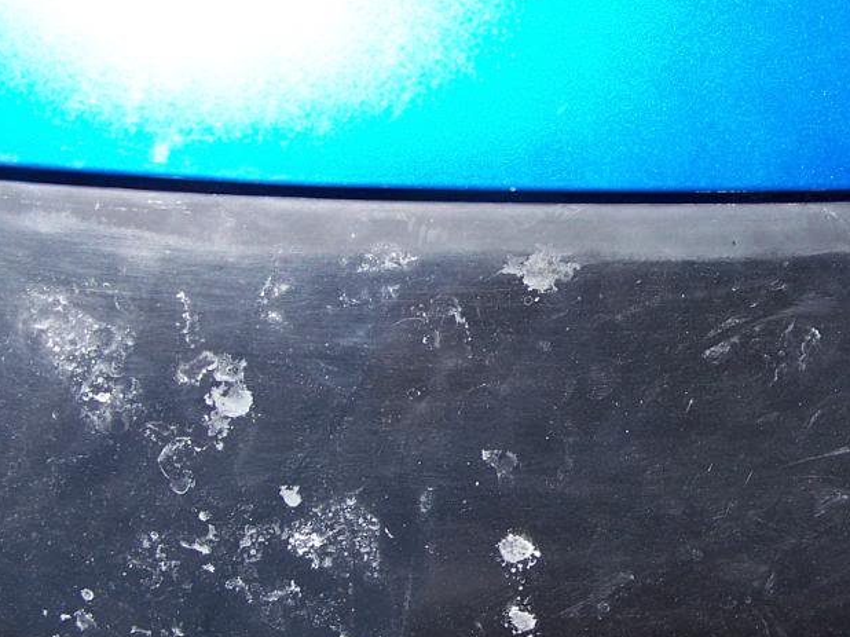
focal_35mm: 63
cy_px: 365
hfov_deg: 30.3
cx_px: 611
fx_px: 1546
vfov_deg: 23.3
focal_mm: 6.3
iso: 80
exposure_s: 1/800
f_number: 2.8
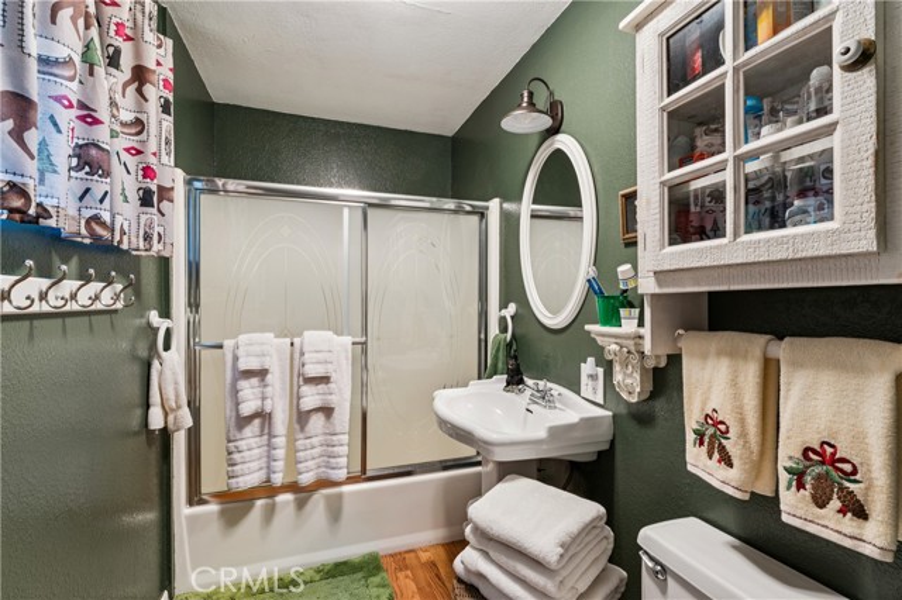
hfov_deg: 95.4
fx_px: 411
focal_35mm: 16
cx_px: 451
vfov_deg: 72.3
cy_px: 300
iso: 100
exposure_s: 1.6
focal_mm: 16.4
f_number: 13
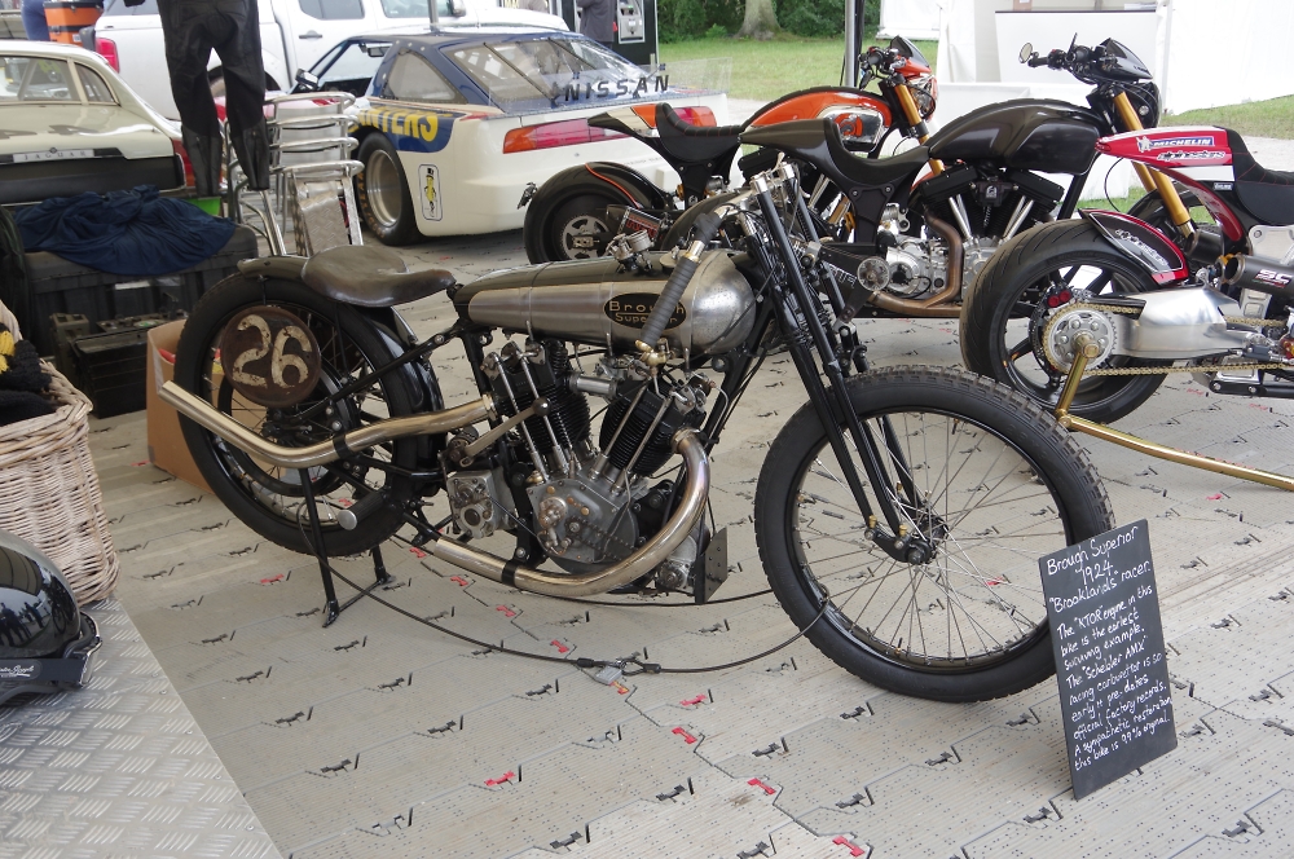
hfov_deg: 53.2
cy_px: 430
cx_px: 647
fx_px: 1292
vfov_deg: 36.8
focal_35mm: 36
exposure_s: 1/50
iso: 400
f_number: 8
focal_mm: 24
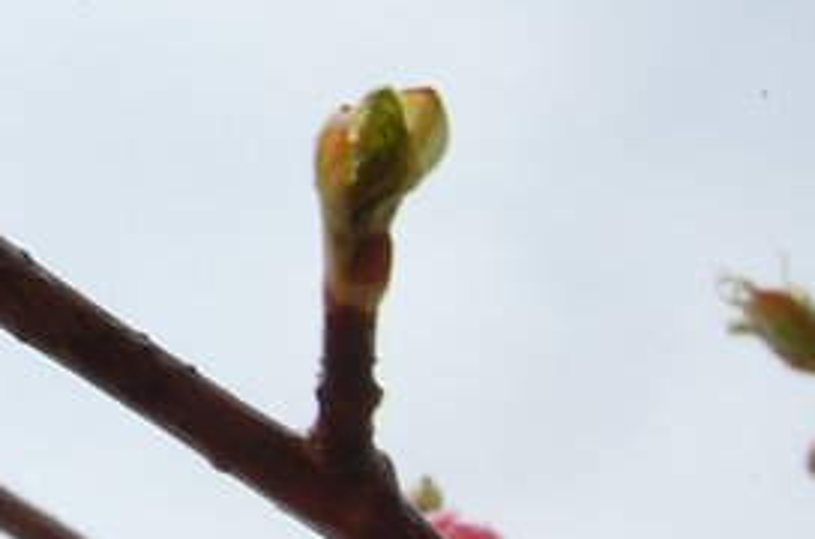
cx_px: -647
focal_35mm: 226
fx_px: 5104
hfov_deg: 8.8
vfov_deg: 6.0
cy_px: -19
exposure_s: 1/30
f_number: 32
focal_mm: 40
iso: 200
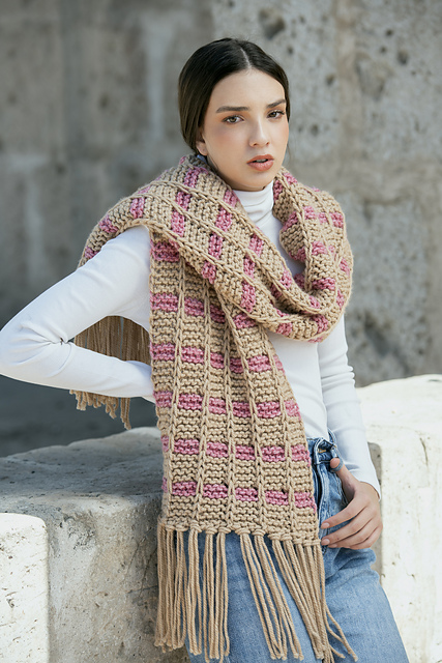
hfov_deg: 11.8
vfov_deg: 17.6
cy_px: 332
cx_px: 221
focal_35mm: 116
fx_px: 2135
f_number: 5
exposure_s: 1/250
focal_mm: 116
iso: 100
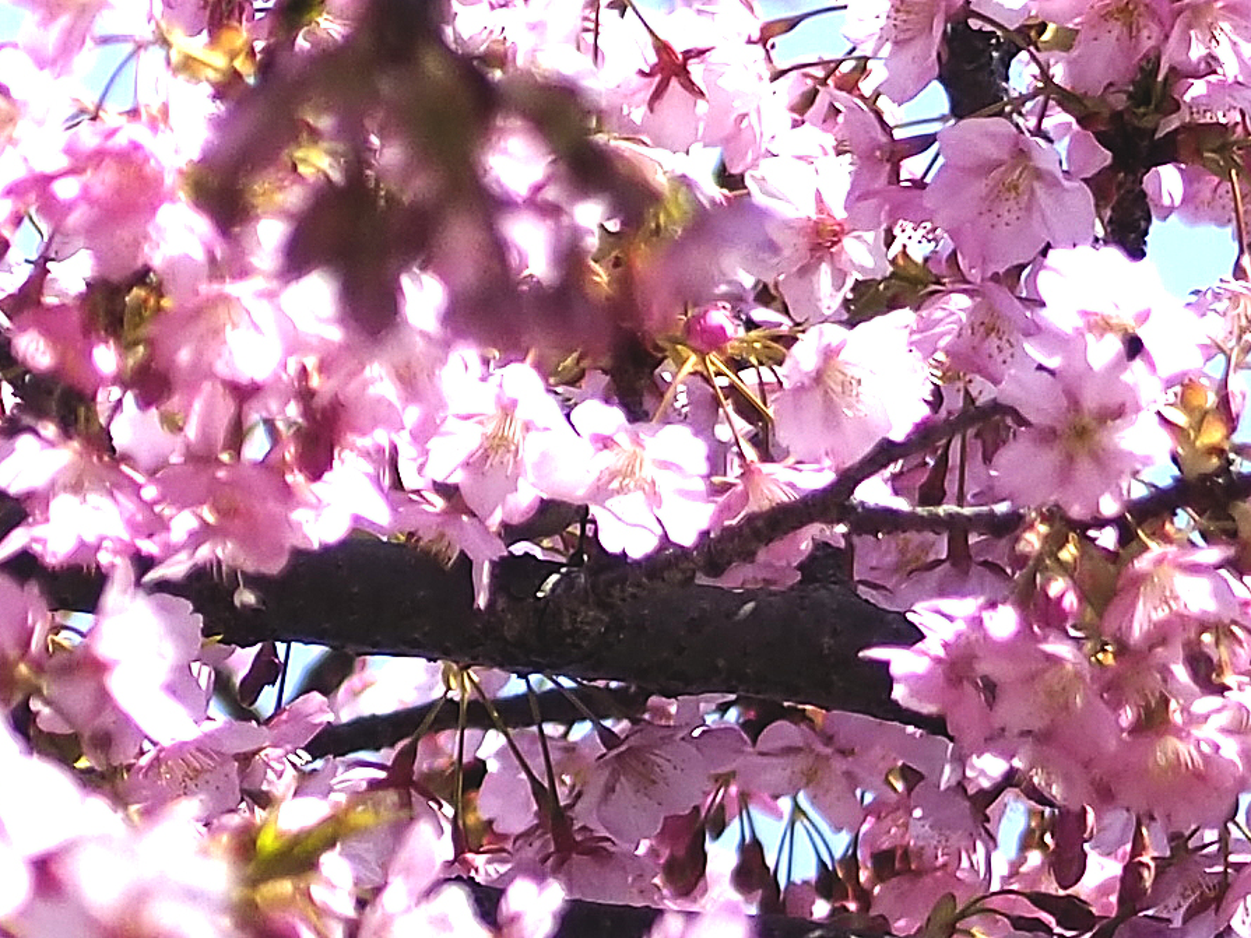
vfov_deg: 3.3
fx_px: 16008
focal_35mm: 443
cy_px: -315
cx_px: -781
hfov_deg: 4.4
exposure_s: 1/4000
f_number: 1.7
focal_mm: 43
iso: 200
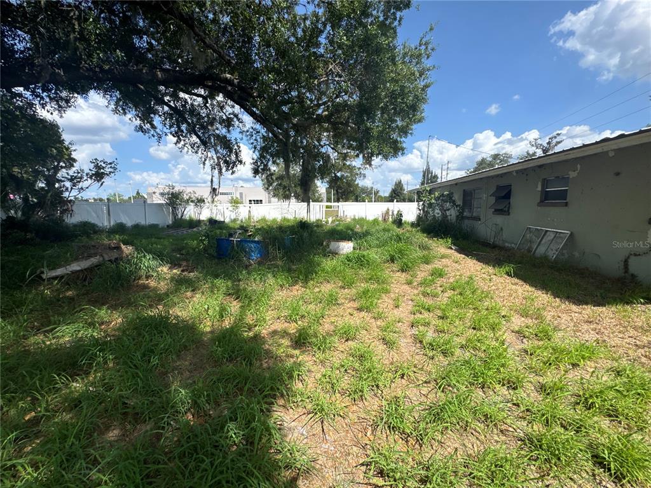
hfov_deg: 102.1
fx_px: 263
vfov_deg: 85.7
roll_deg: -0.4
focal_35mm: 14
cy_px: 244
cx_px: 326
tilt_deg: -8.1
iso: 50
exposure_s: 1/1637
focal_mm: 2.22
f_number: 2.2
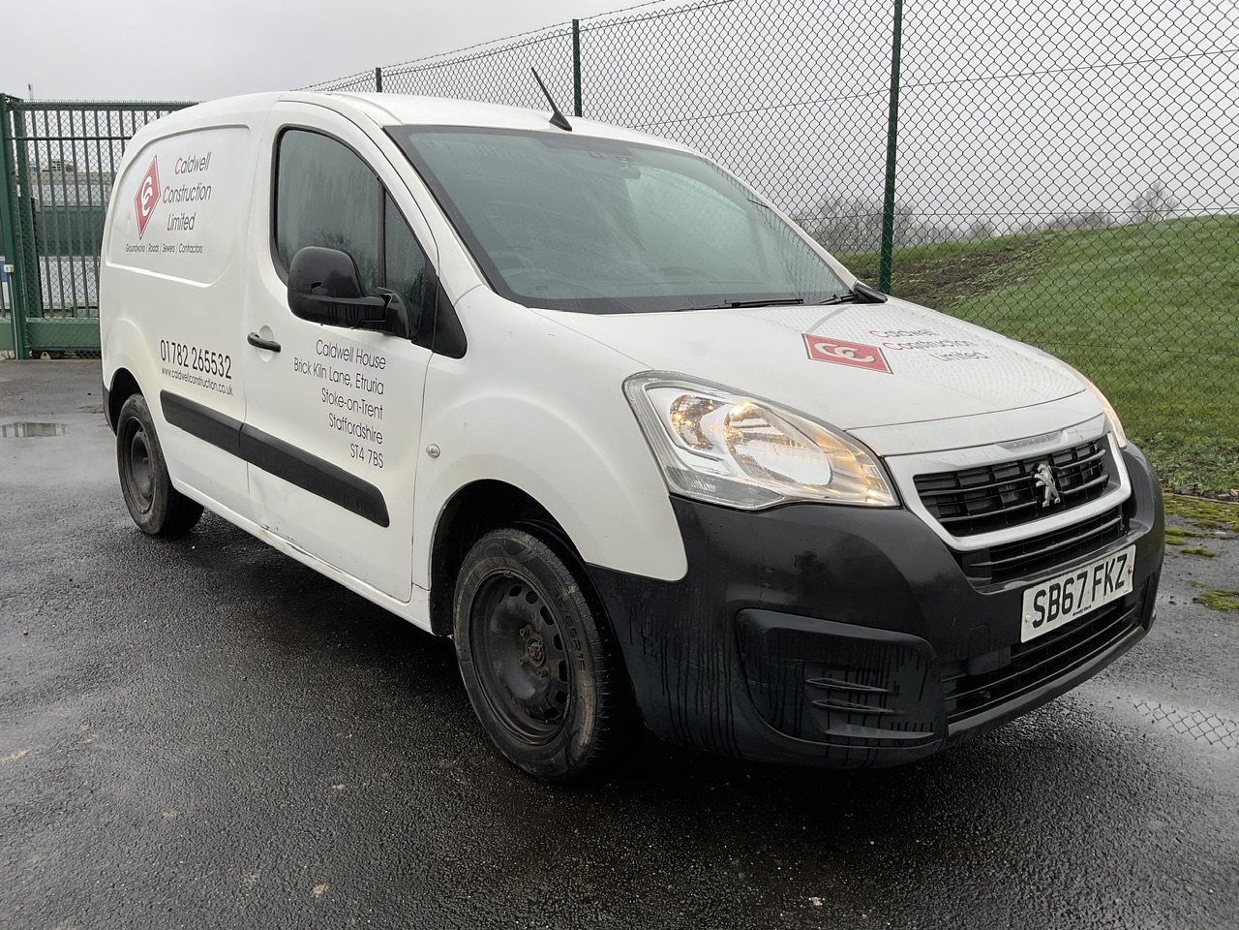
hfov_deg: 61.7
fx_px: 1038
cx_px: 620
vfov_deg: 48.2
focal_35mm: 29
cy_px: 465
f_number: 1.8
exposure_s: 1/141
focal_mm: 3
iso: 16
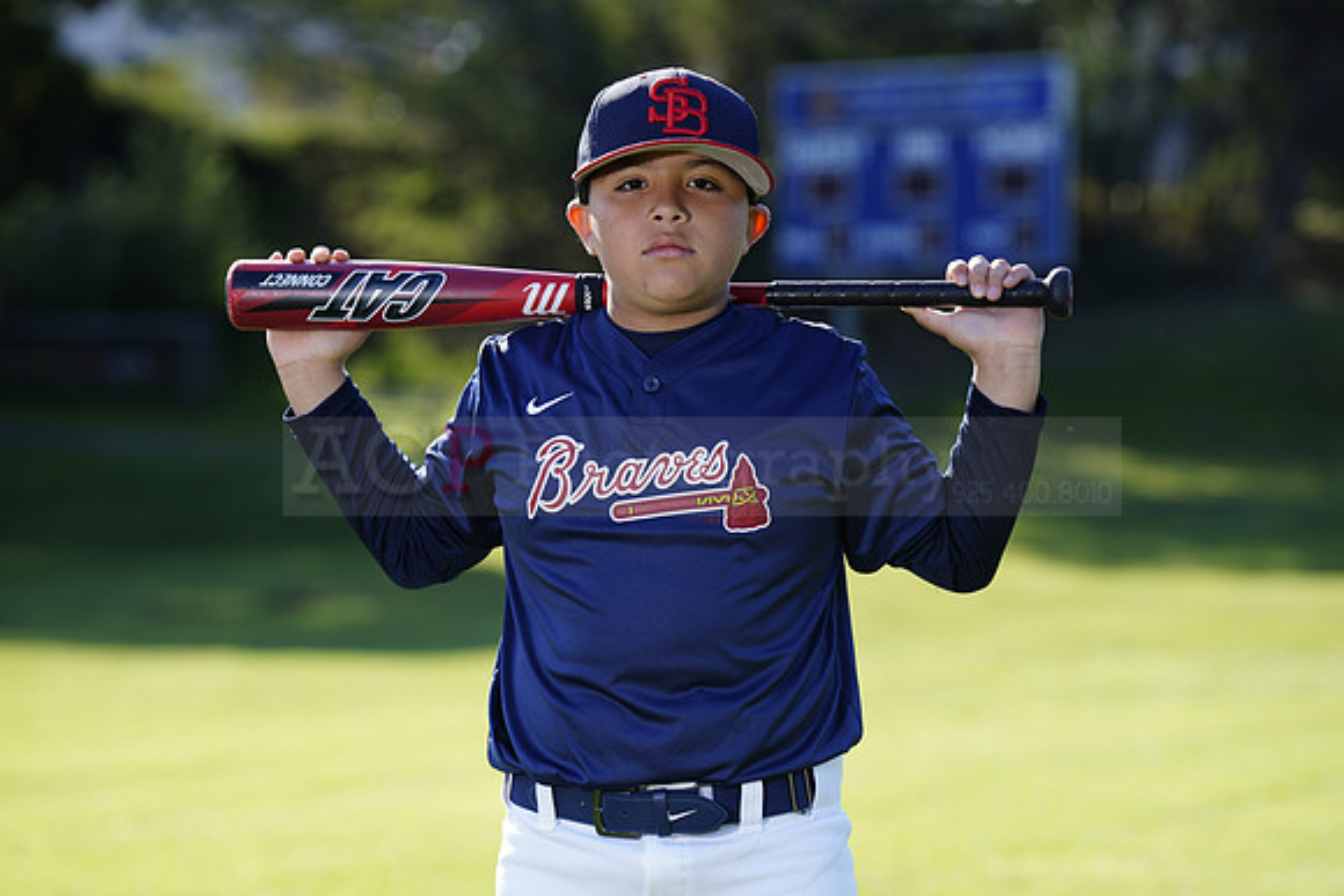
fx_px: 6049
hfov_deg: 12.7
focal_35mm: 162
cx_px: 672
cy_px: 448
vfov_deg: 8.5
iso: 100
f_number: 5
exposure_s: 1/250
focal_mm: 162
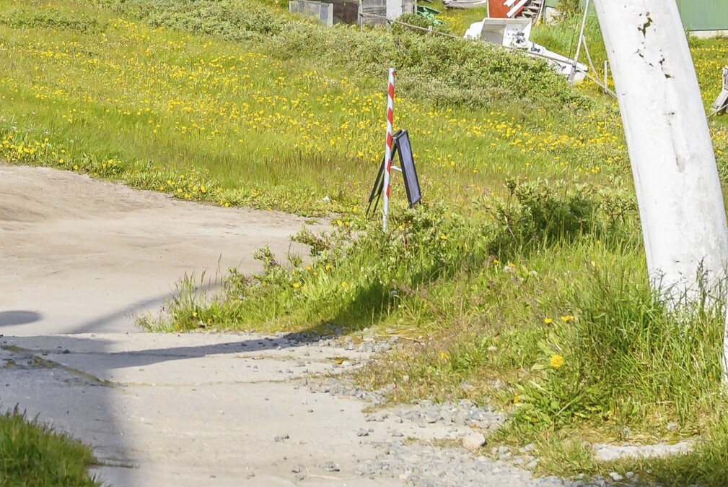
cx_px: -121
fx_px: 2772
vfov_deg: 9.8
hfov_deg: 14.5
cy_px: -137
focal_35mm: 137
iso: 250
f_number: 5.6
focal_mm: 36
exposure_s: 1/2000
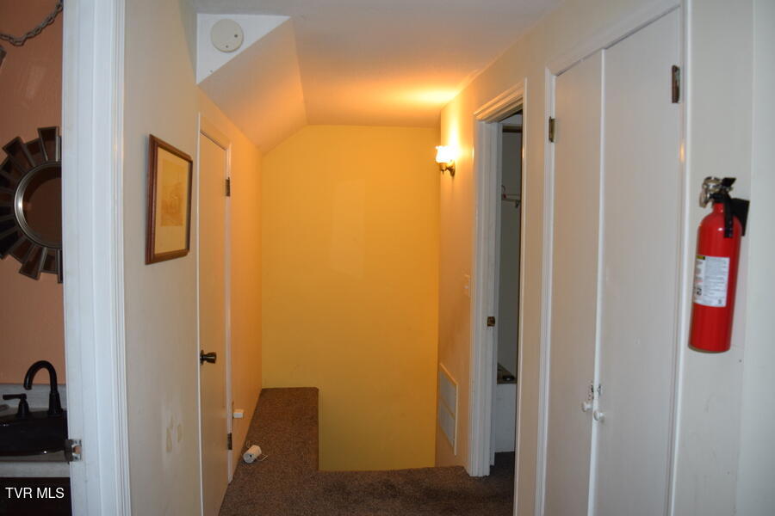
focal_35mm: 27
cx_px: 388
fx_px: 581
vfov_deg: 47.9
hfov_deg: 67.4
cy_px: 258
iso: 800
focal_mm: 18
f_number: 4.5
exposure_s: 1/80
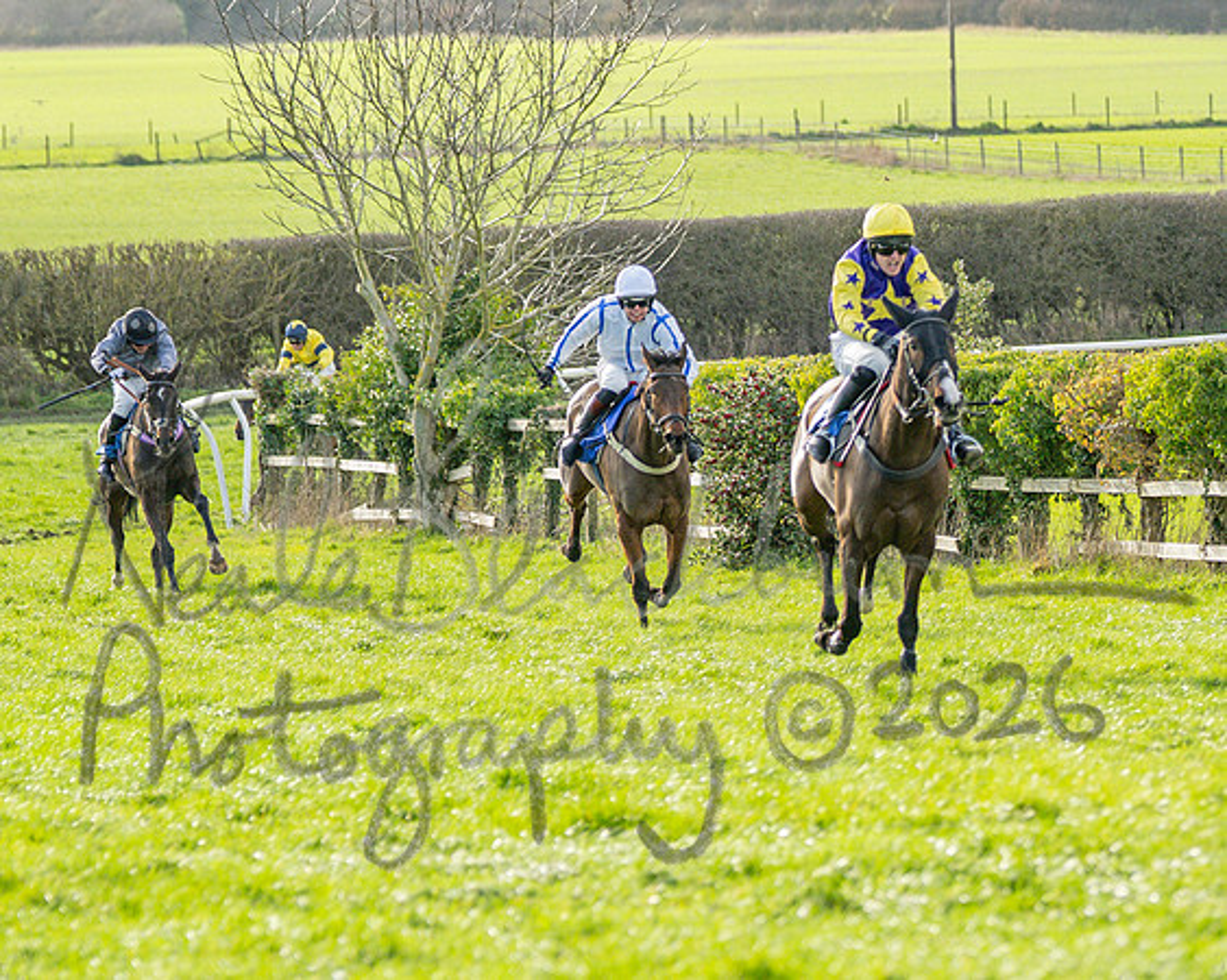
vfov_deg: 5.2
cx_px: 943
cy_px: 526
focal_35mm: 299
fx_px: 10852
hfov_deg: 6.5
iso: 400
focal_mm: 98
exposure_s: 1/1250
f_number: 2.8
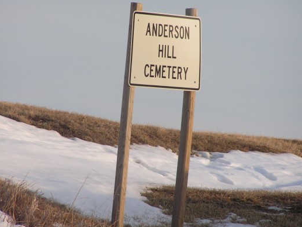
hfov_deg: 4.2
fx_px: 4101
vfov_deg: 3.2
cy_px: 89
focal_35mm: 470
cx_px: 157
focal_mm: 63
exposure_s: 1/400
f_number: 3.7
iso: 50
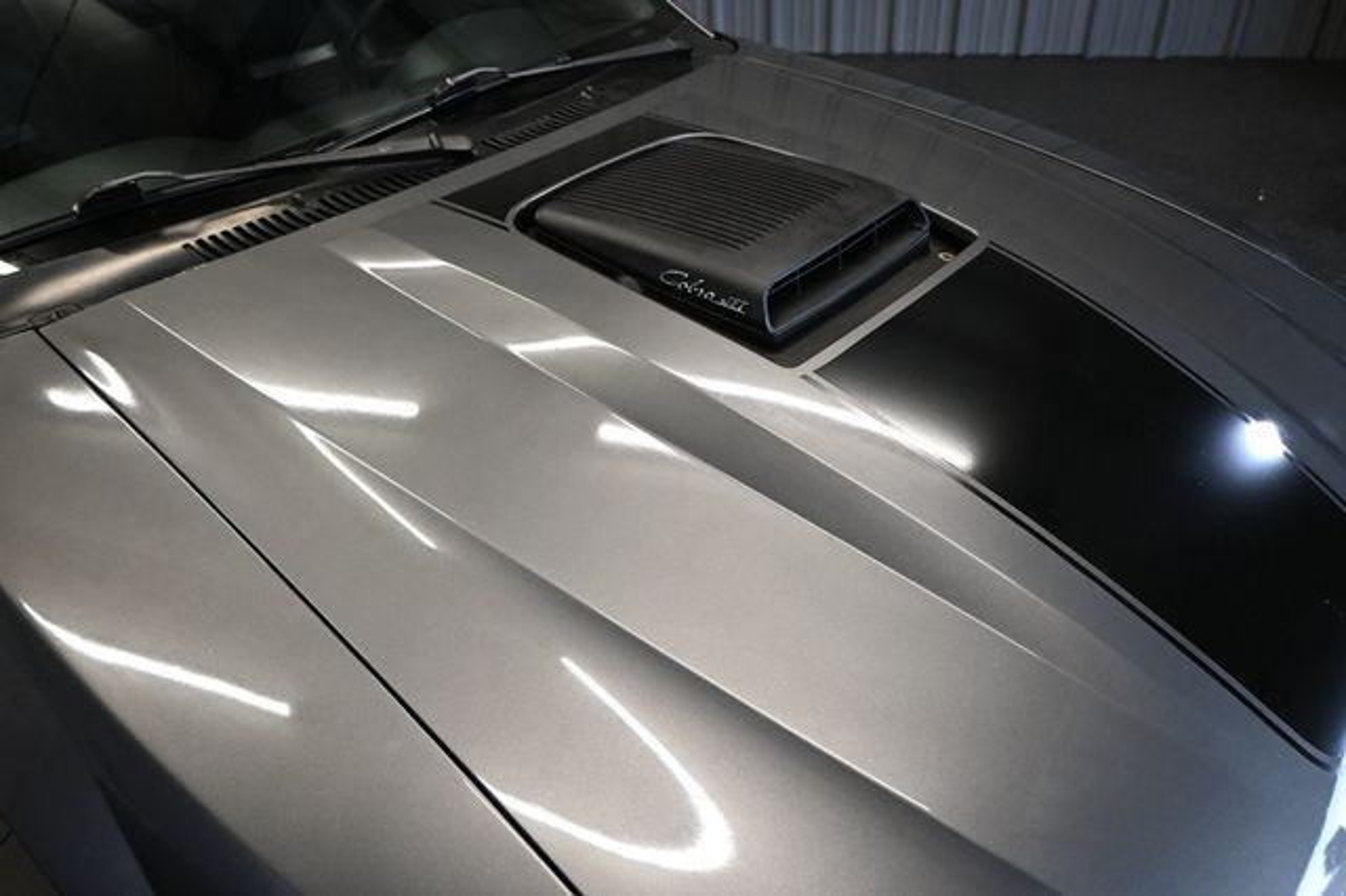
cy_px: 448
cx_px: 673
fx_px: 953
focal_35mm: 26
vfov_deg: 50.4
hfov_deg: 70.5
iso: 1100
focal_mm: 17
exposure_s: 1/125
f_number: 3.5
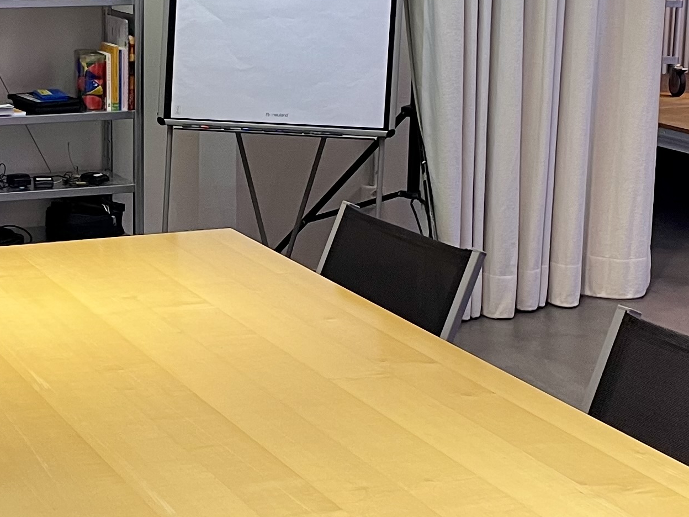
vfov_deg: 17.6
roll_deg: -0.3
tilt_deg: -12.6
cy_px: 235
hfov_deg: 23.0
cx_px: 161
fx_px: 1672
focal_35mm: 84
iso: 100
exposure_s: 1/50
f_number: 1.6
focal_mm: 4.2
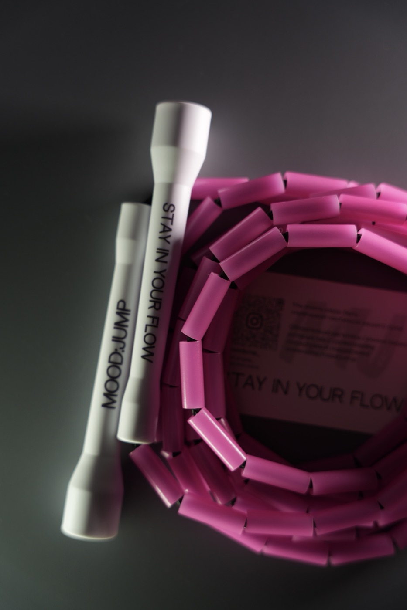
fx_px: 736
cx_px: 204
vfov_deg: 45.1
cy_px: 305
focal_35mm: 43
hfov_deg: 30.9
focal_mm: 43.4
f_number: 2.8
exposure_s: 1/50
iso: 200
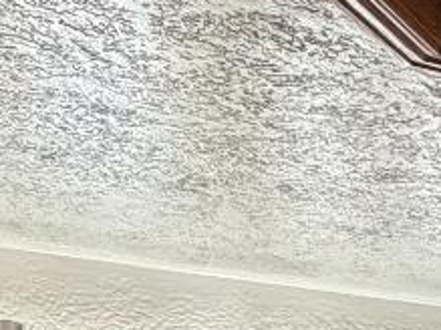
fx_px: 1222
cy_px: 748
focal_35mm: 96
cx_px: 801
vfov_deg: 12.6
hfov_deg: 16.8
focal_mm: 2.22
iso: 400
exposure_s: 1/60
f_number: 2.2
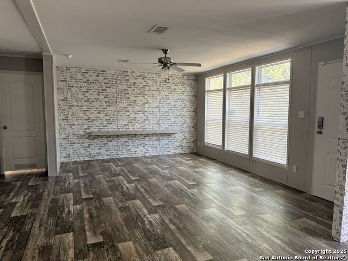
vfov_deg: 56.8
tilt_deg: -4.8
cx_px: 174
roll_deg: -0.5
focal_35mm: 24
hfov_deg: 71.6
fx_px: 241
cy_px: 130
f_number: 1.78
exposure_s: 1/181
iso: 200
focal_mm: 6.76
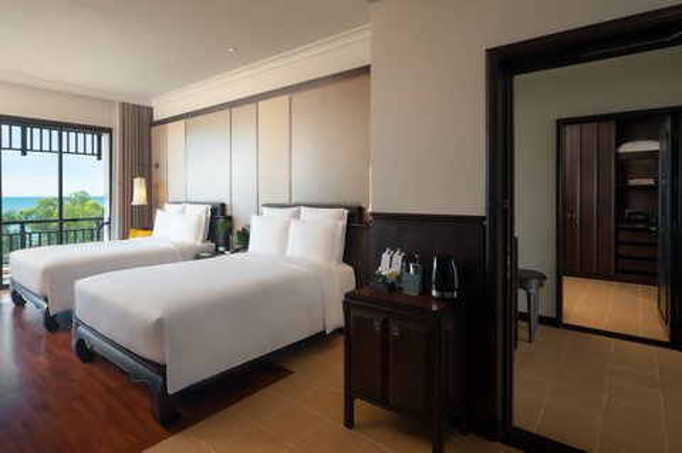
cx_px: 341
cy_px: 226
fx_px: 360
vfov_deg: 64.4
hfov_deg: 87.0
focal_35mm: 19
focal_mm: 19
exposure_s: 1/15
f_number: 8
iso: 320
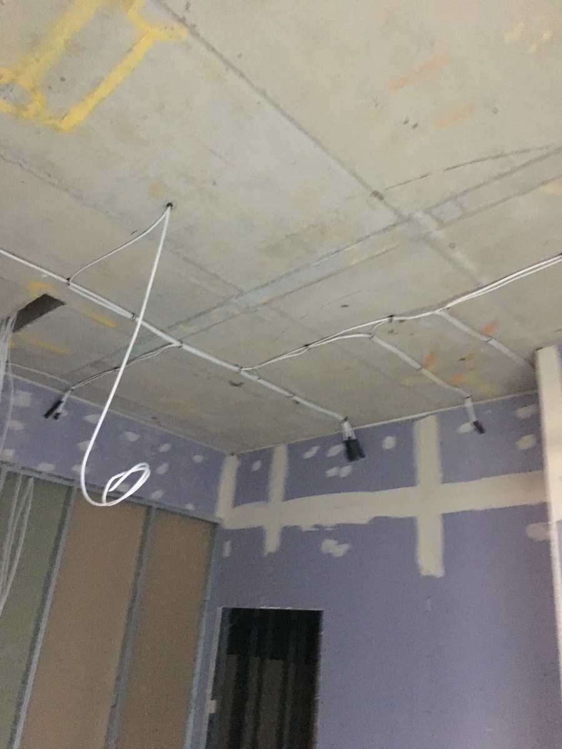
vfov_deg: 61.7
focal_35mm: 29
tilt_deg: +25.7
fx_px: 628
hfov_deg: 48.2
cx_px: 281
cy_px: 374
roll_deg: -5.7
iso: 640
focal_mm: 4.15
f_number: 2.2
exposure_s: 1/17
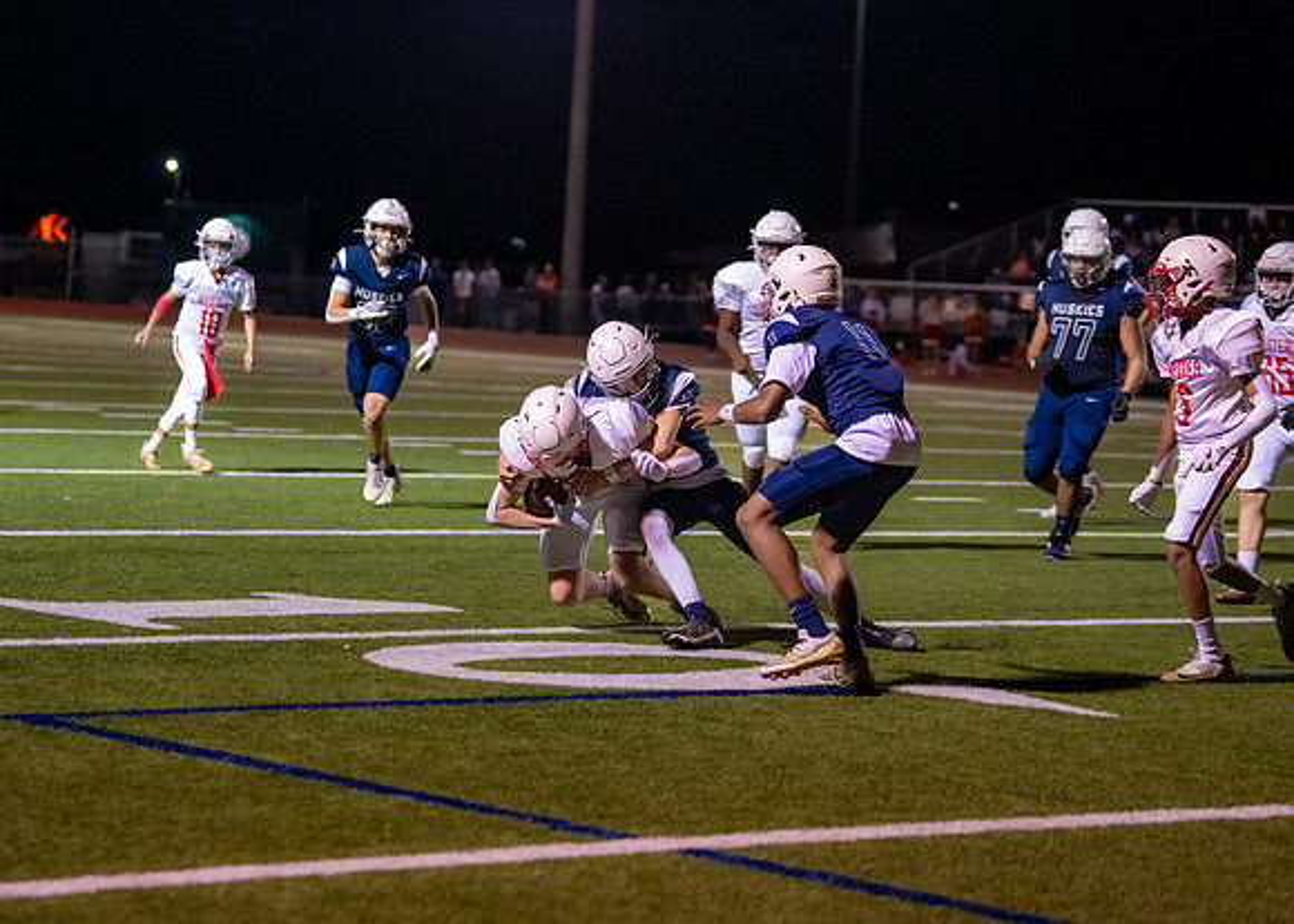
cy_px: 410
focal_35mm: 109
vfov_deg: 13.1
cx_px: 509
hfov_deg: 18.3
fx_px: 4006
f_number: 2.8
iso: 5000
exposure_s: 1/1000
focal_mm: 91
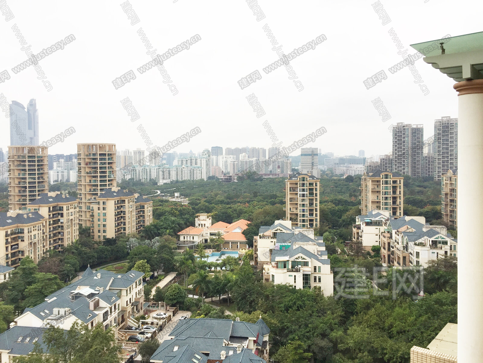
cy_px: 182
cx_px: 242
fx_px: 405
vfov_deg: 48.2
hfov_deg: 61.7
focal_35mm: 29
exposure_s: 1/222
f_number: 2.2
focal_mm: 4.15
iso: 32
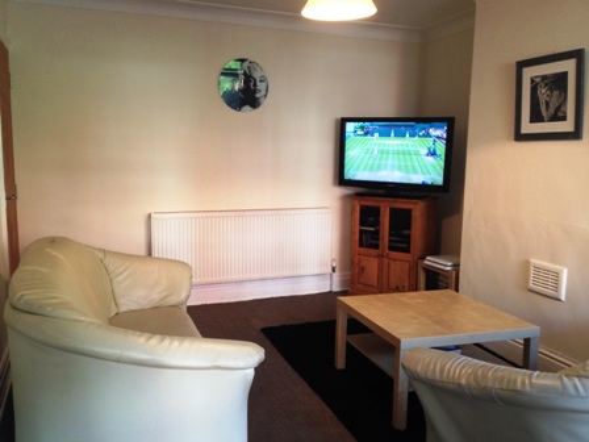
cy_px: 221
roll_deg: -0.2
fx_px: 562
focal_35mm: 33
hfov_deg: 55.4
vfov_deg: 42.9
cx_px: 294
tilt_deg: -7.6
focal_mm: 4.12
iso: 80
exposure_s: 1/20
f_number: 2.4
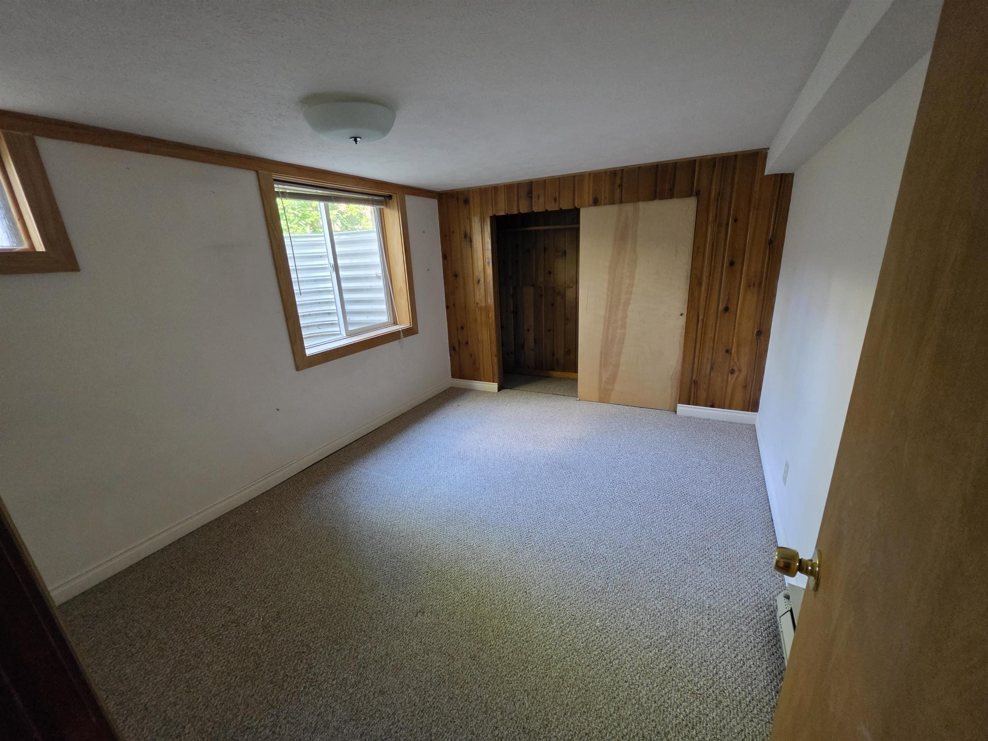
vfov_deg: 89.9
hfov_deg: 106.2
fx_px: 371
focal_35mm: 13
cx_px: 494
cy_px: 370
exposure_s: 1/60
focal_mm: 2.2
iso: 640
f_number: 1.9
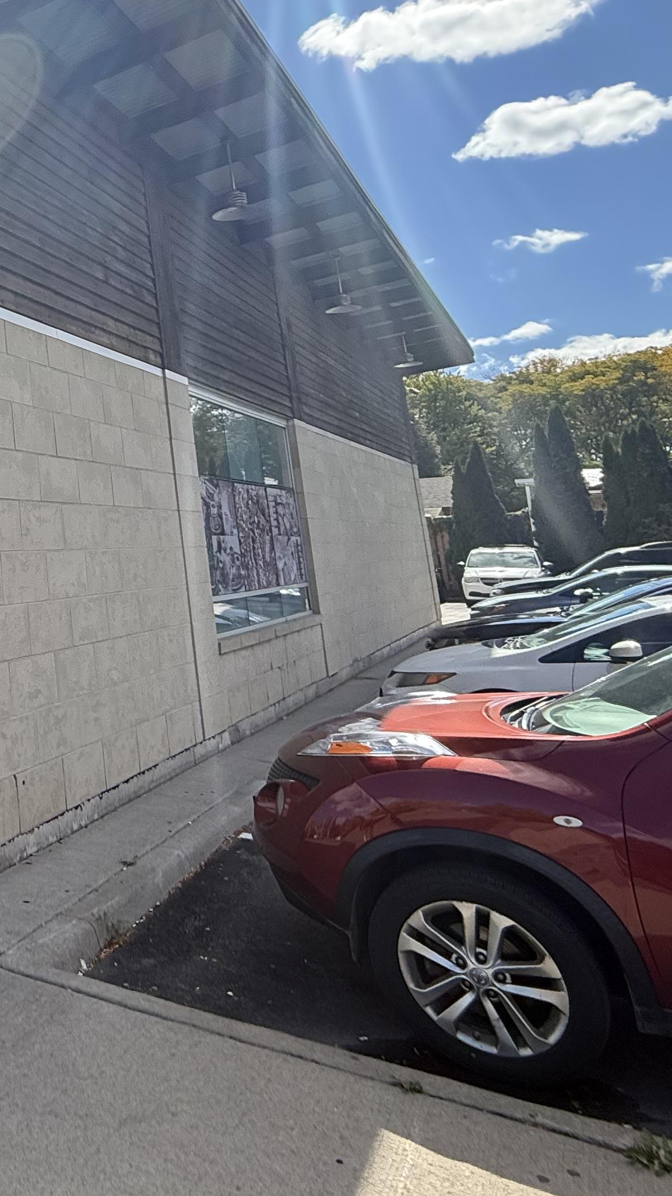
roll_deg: +1.4
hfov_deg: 29.8
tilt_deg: +11.9
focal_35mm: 30
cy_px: 365
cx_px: -234
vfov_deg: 62.1
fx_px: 950
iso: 64
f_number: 2.2
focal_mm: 2.22
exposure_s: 1/1167
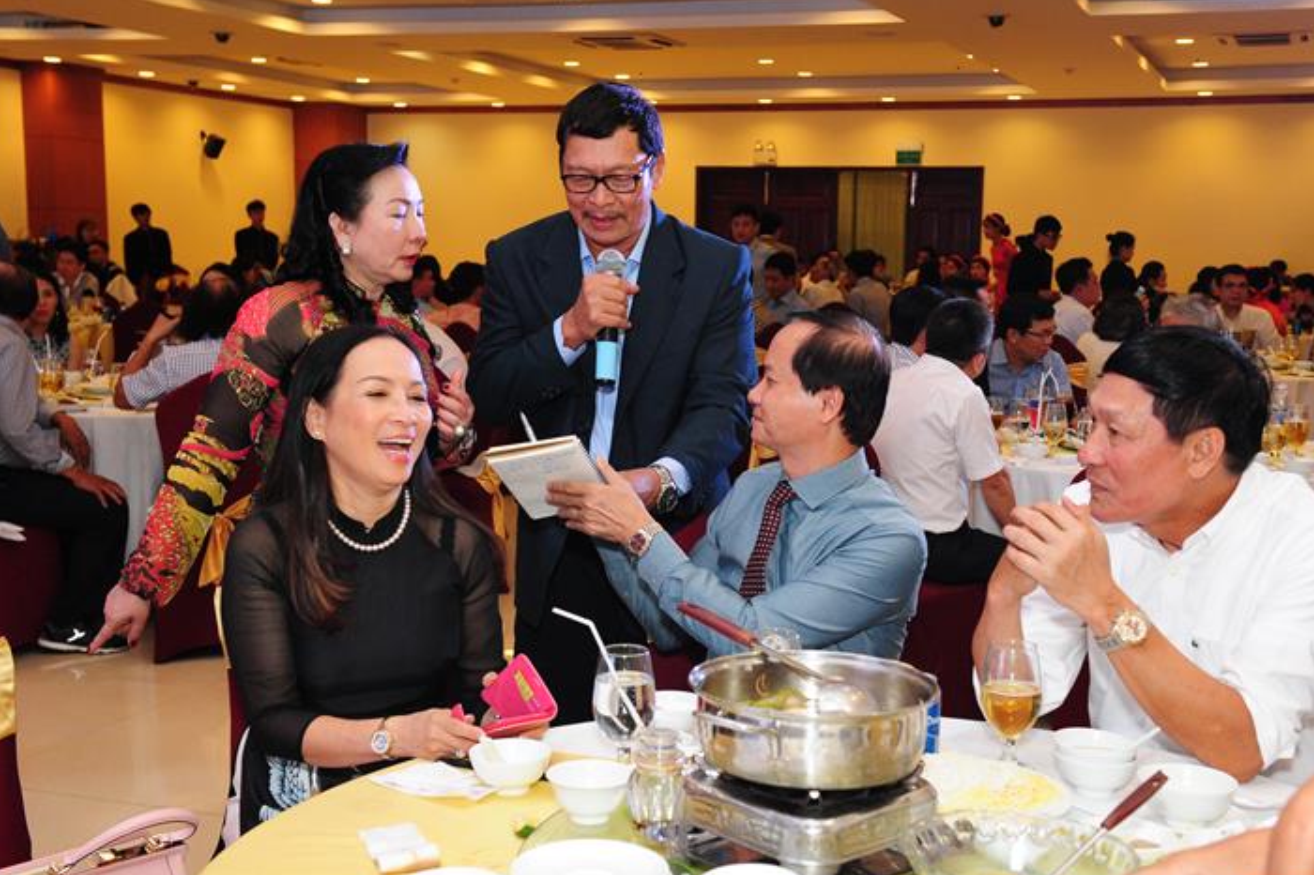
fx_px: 1751
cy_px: 464
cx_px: 717
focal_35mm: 48
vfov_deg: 28.0
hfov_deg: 41.1
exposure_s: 1/125
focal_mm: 42
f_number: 6.3
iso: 2500
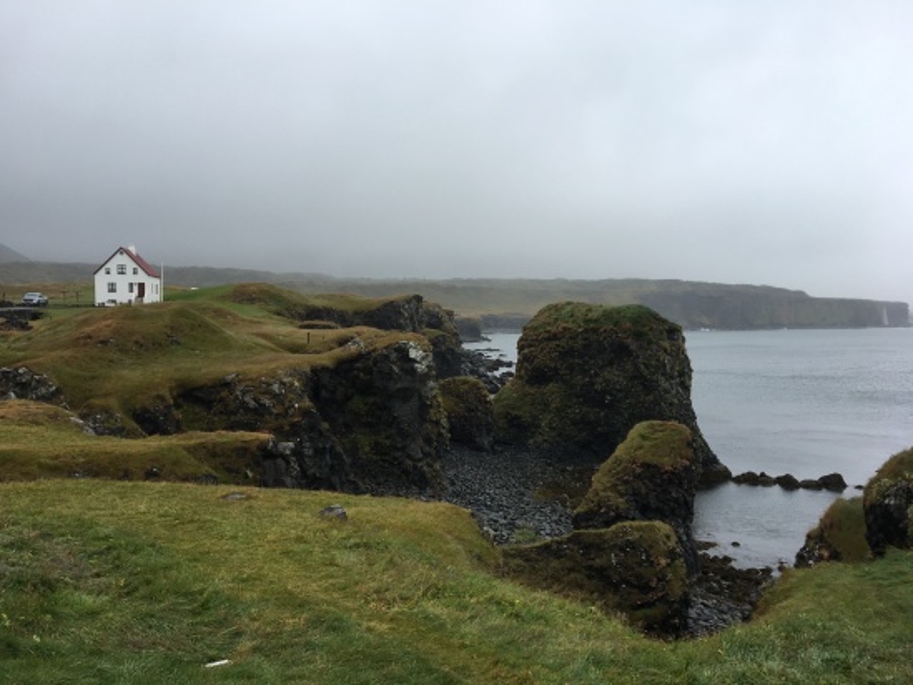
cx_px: 456
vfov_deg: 48.2
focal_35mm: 29
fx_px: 765
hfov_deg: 61.6
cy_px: 342
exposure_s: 1/487
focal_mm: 4.15
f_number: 2.2
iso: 25
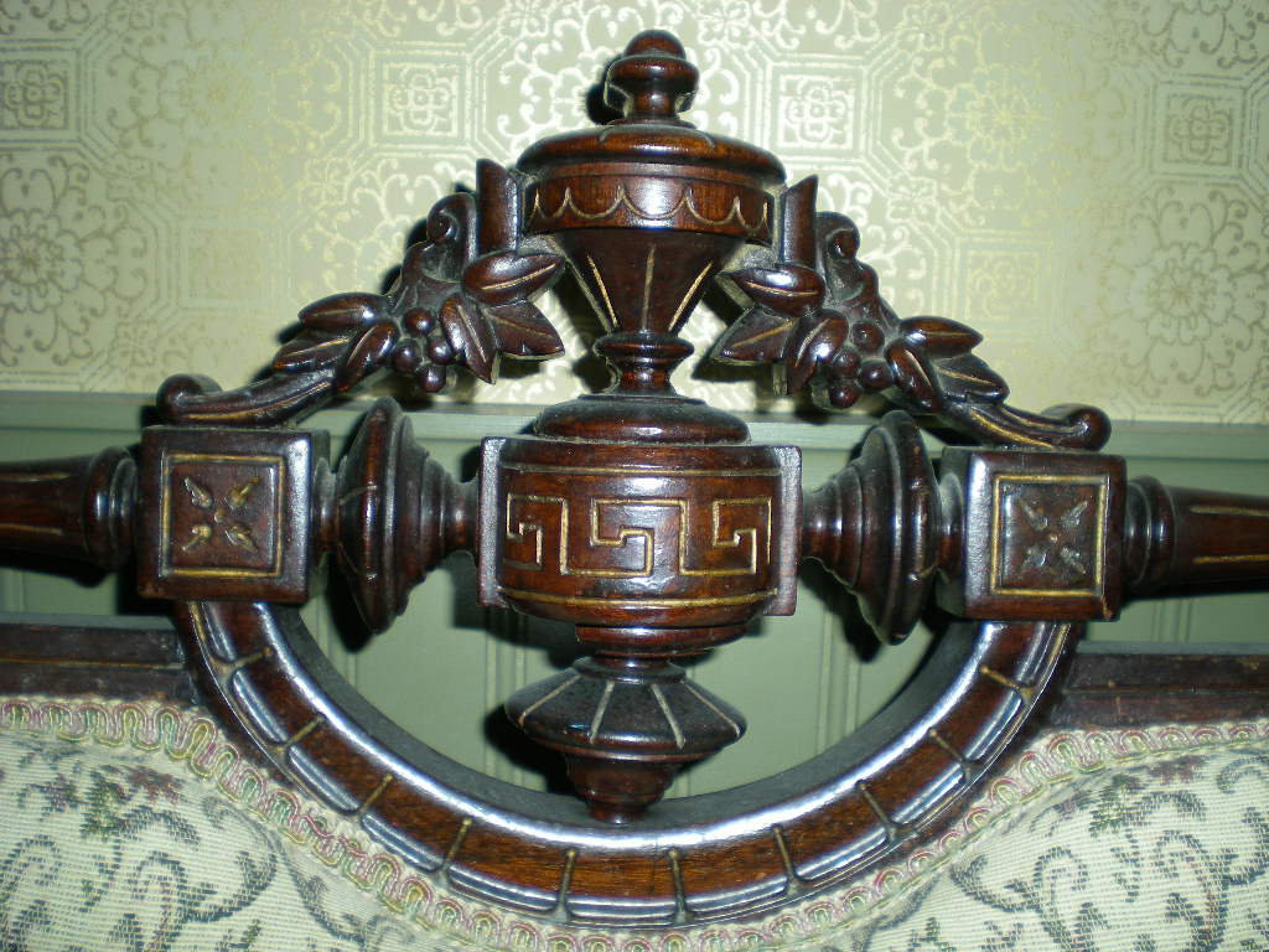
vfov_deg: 37.7
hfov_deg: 49.0
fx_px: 1393
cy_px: 476
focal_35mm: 38
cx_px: 634
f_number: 3.1
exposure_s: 1/60
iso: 50
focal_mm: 6.3
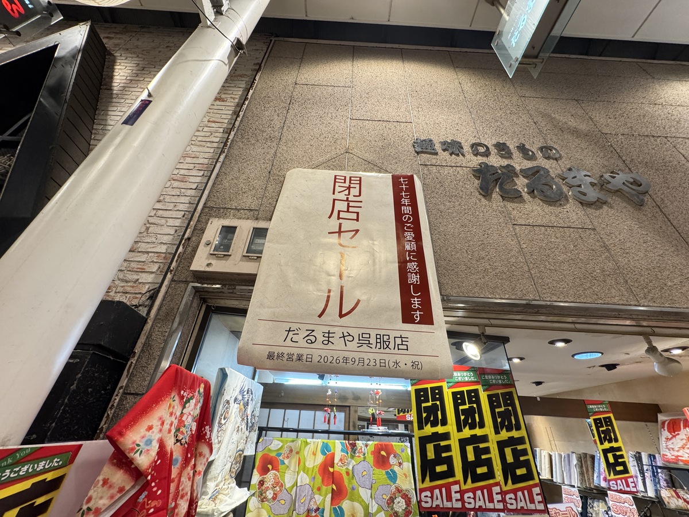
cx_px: 344
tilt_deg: +32.5
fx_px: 279
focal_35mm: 14
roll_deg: -2.8
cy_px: 258
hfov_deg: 102.1
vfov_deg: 85.7
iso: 320
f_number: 2.2
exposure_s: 1/120
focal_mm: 2.22
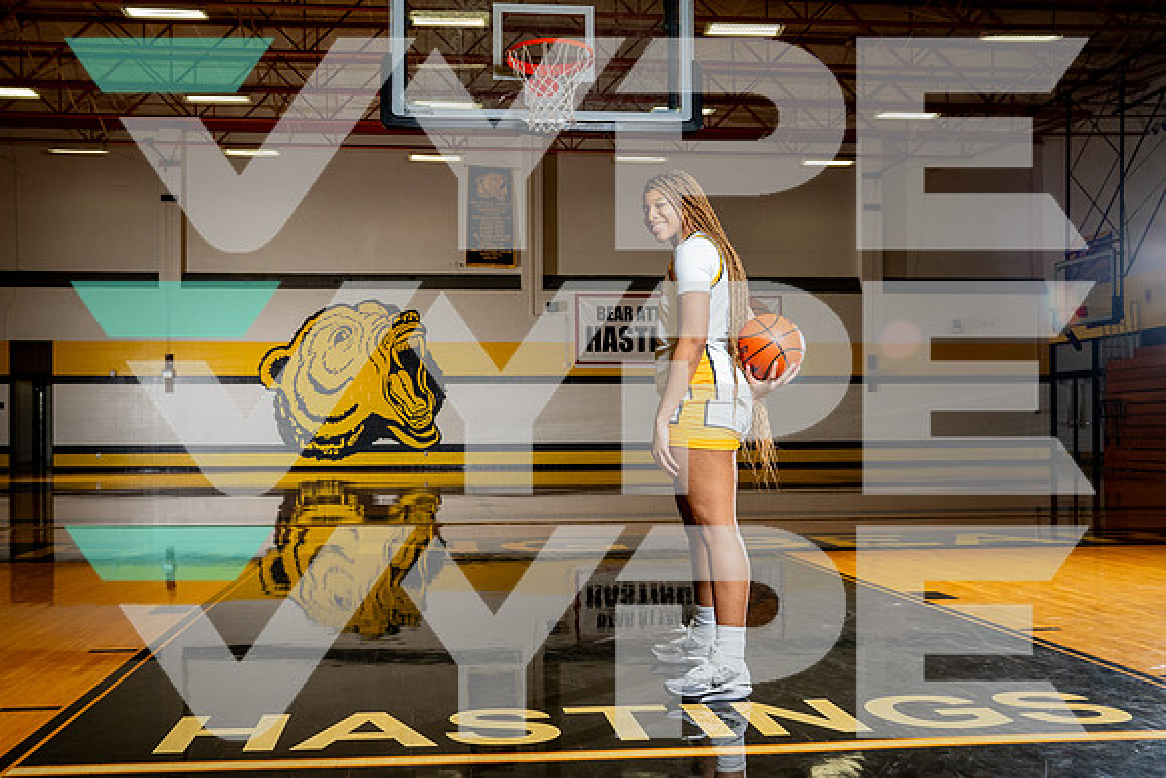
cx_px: 541
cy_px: 421
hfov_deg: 53.1
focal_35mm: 36
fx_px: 1165
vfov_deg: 36.9
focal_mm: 32
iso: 800
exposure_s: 1/250
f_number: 8
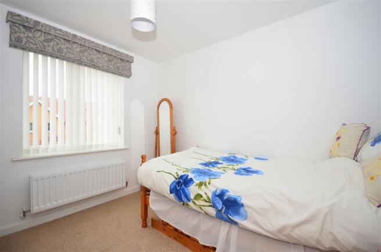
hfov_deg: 92.6
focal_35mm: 17
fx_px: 182
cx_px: 190
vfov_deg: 69.4
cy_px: 126
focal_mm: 11.5
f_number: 5.6
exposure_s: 1/100
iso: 640
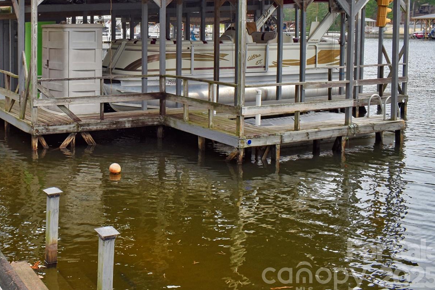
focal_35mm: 46
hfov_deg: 41.2
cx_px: 96
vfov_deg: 28.6
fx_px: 556
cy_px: 60
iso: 100
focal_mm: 18
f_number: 8
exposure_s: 1/200
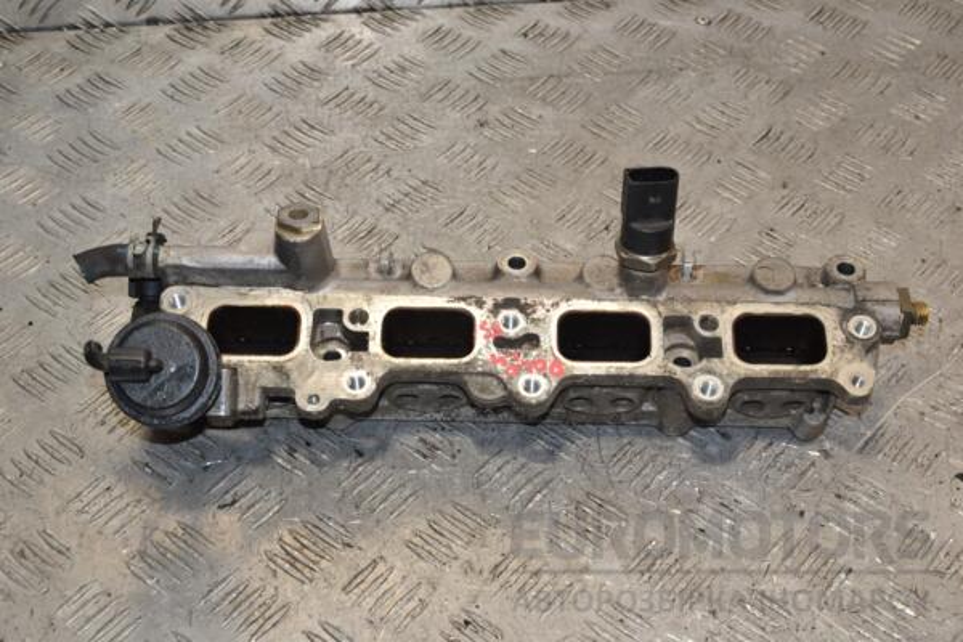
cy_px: 321
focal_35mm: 57
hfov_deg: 35.1
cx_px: 482
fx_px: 1525
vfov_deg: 23.8
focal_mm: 38
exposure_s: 1/200
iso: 800
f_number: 8
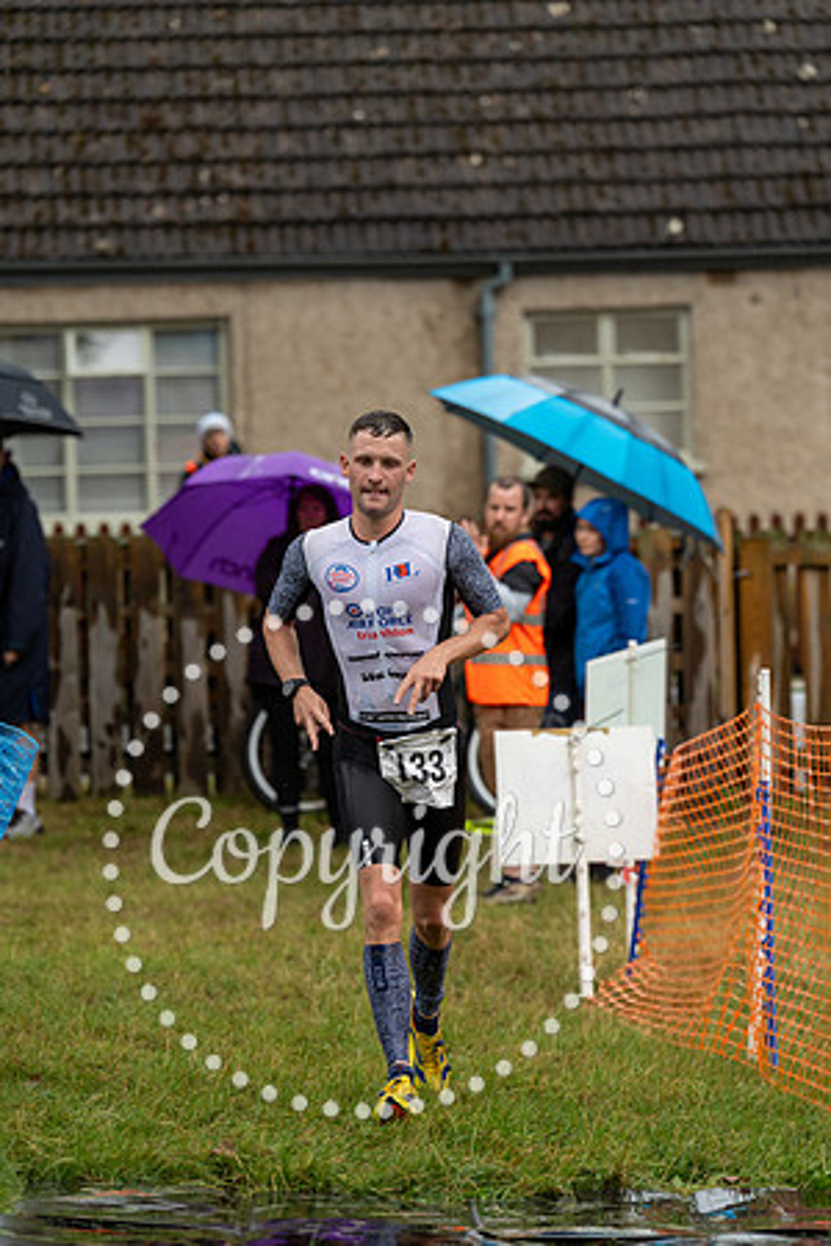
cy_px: 623
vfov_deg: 11.4
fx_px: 6232
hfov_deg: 7.6
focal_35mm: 180
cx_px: 416
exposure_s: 1/1000
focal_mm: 180
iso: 1000
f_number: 3.5
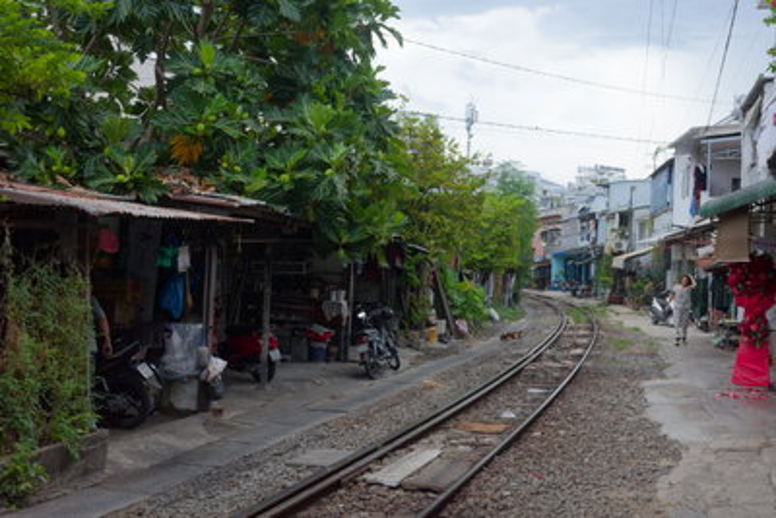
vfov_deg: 33.4
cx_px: 388
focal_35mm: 40
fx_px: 862
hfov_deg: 48.4
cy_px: 259
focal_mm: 26
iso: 800
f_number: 8
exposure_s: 1/250
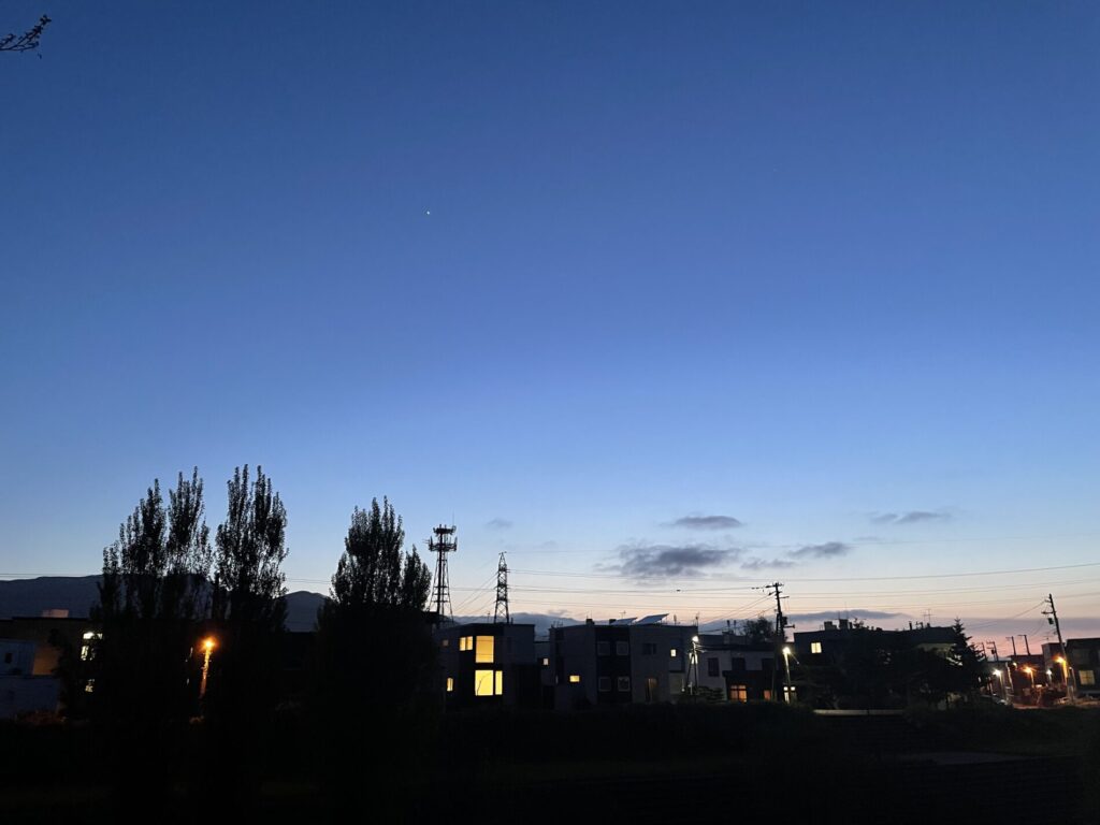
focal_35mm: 26
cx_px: 550
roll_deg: +0.8
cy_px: 412
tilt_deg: +17.7
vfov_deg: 53.1
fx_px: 826
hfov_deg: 67.3
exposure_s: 1/25
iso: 500
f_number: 1.6
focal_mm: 4.2
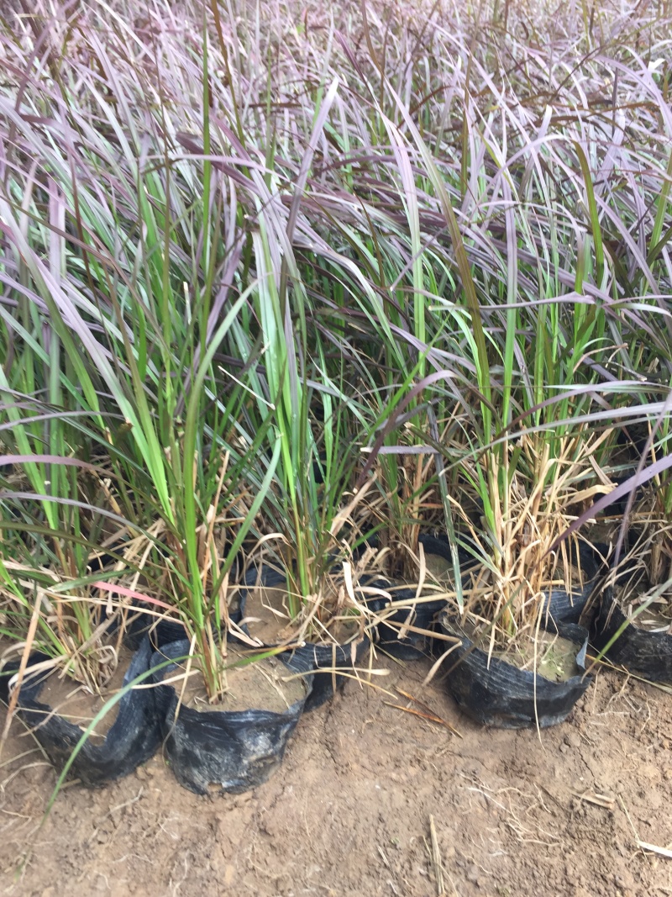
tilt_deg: -32.8
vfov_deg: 61.7
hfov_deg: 48.2
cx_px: 336
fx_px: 751
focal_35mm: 29
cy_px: 448
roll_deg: +0.1
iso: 32
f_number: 2.2
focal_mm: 4.15
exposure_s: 1/50
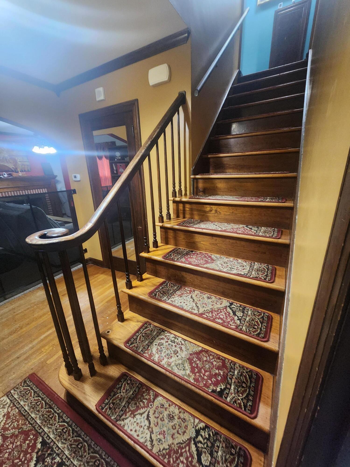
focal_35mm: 13
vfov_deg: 106.2
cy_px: 234
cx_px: 175
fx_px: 175
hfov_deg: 89.9
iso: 640
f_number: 2.2
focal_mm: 2.2
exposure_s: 1/30
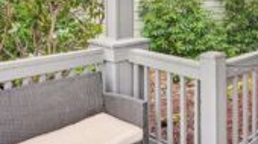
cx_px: 203
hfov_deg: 46.1
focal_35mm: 42
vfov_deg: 26.4
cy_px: -7
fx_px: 287
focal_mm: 17
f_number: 8
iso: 400
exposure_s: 1/60
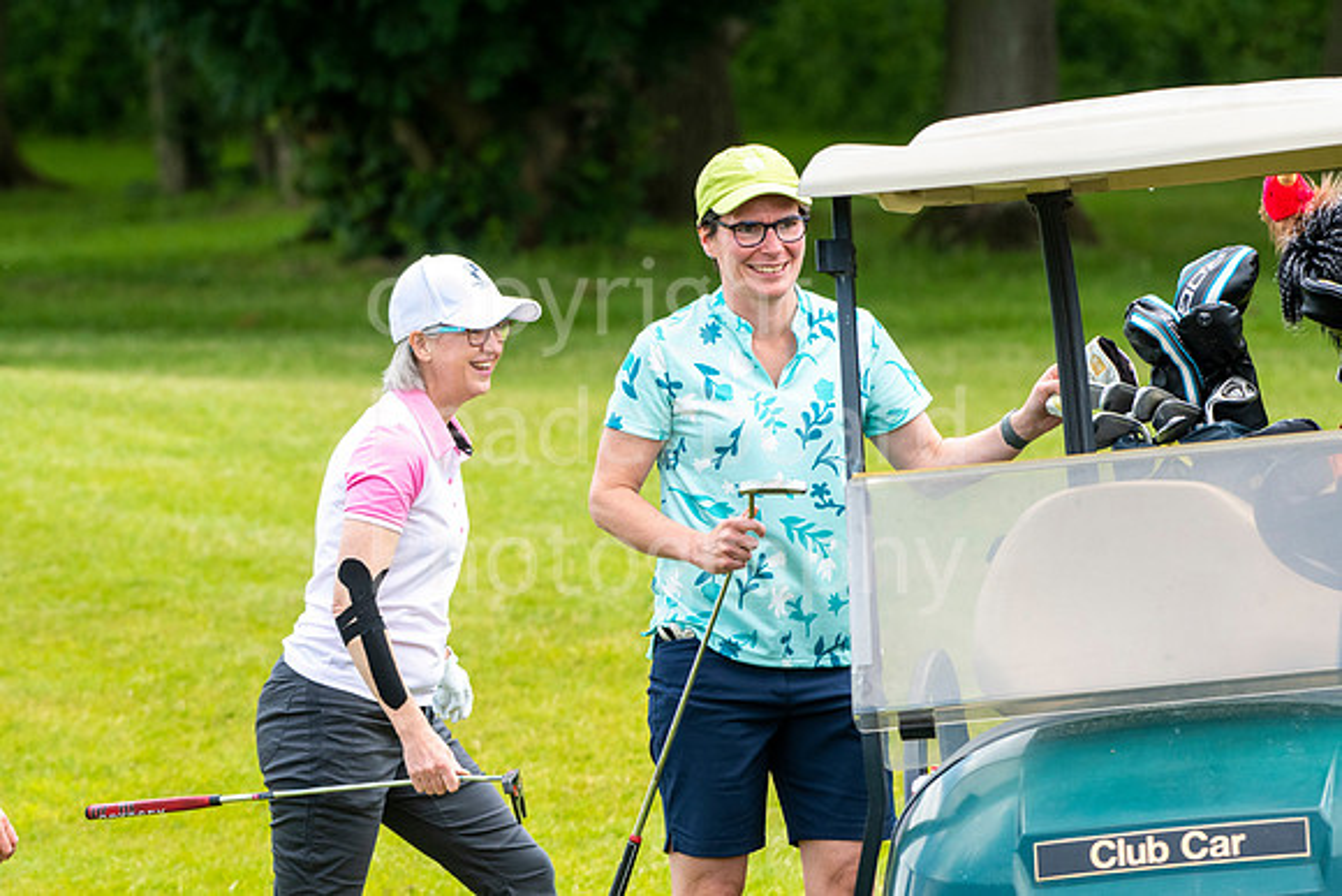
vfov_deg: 3.8
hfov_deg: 5.7
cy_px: 448
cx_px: 671
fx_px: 13423
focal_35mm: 360
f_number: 5.6
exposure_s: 1/800
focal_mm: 240
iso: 640
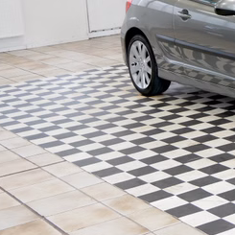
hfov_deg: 16.4
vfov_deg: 17.5
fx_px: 753
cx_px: 333
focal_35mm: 98
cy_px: 19
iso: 320
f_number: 3.8
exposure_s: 1/60
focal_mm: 17
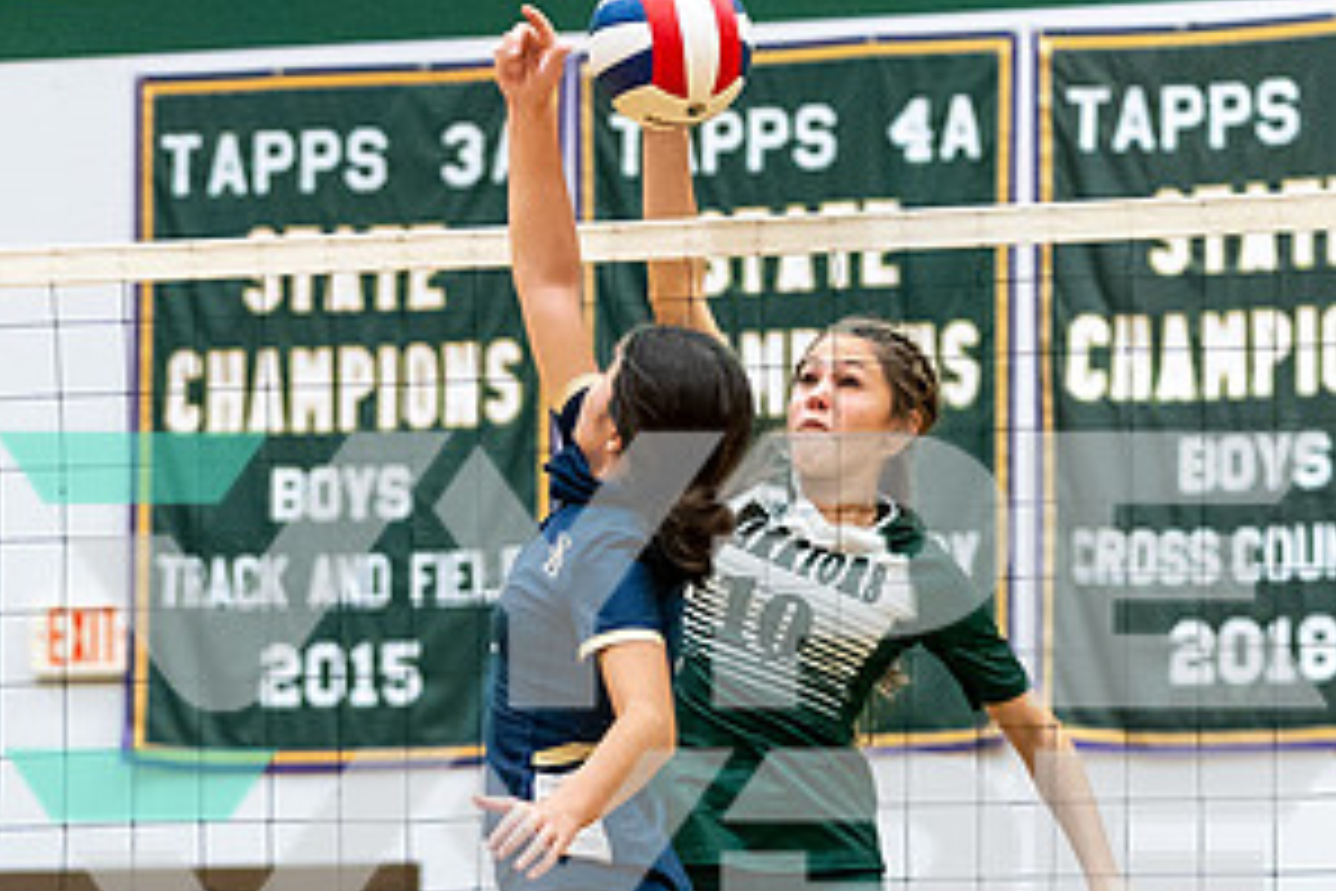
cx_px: 292
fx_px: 11689
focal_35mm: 315
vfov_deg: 4.4
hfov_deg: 6.5
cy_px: 827
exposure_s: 1/1250
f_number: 2.8
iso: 3200
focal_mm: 90
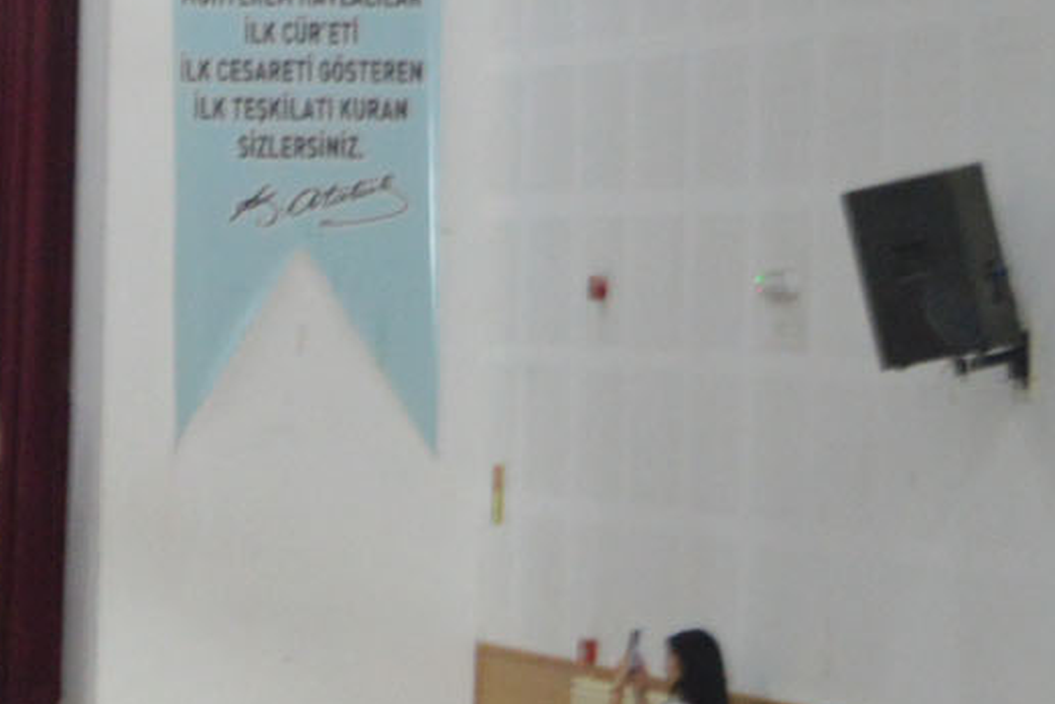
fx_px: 5276
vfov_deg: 7.6
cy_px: 392
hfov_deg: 10.4
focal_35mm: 180
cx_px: -1164
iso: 900
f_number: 3.8
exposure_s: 1/60
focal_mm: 22
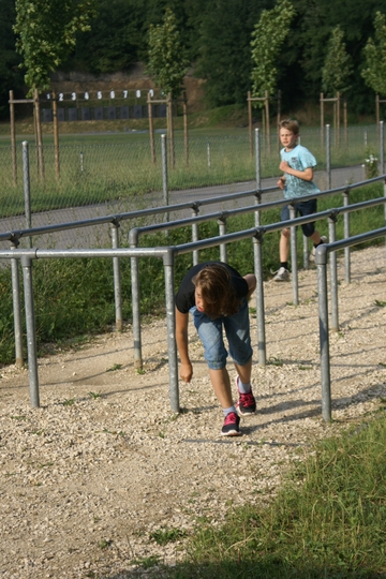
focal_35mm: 105
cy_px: 290
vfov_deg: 19.5
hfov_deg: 13.0
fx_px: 1689
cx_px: 193
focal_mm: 70
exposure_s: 1/320
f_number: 6.3
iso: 100
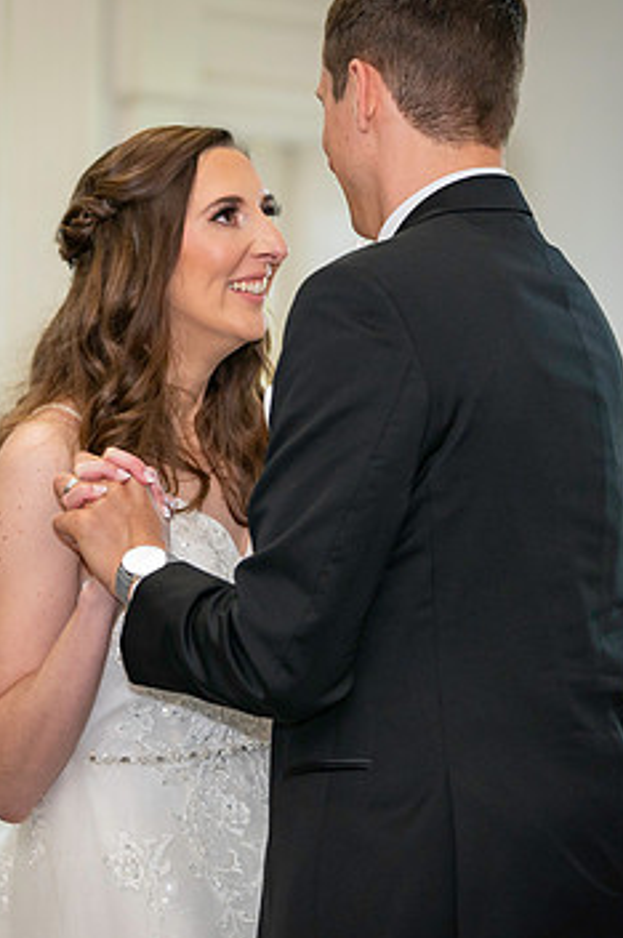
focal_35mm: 212
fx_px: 5514
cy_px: 414
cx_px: 597
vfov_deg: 9.7
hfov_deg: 6.4
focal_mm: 102
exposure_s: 1/100
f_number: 3.5
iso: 1000
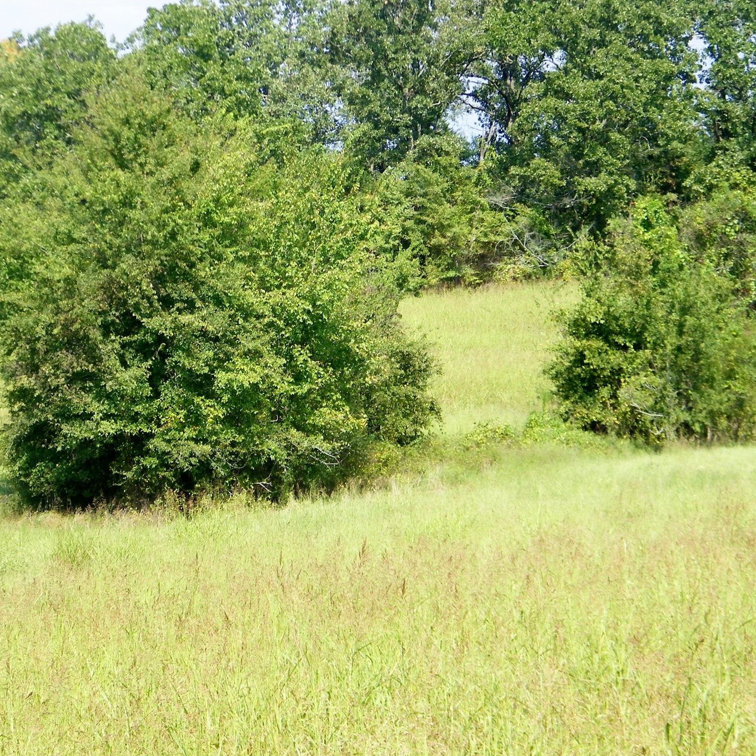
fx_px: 2644
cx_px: 296
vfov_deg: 16.3
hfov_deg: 16.3
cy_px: 380
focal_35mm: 107
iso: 80
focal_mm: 16
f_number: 4.5
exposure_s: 1/320
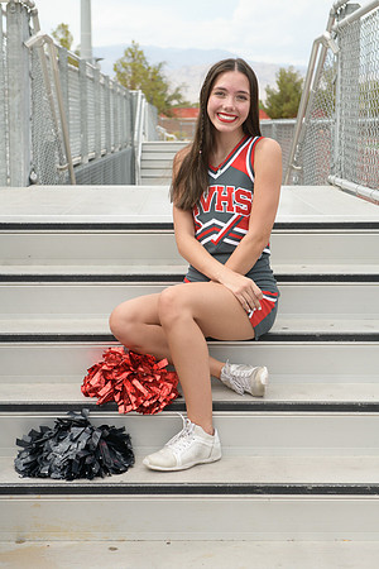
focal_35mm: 70
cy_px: 284
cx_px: 190
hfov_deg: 19.5
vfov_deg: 28.8
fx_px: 1105
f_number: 5.6
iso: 800
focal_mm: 70
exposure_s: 1/1250
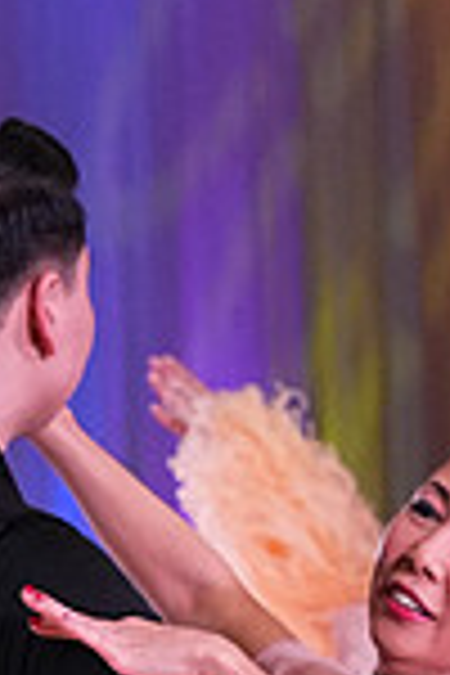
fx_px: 8924
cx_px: 313
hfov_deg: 2.9
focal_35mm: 476
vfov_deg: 4.3
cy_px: 1098
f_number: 6.3
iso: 3200
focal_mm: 82
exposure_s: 1/320
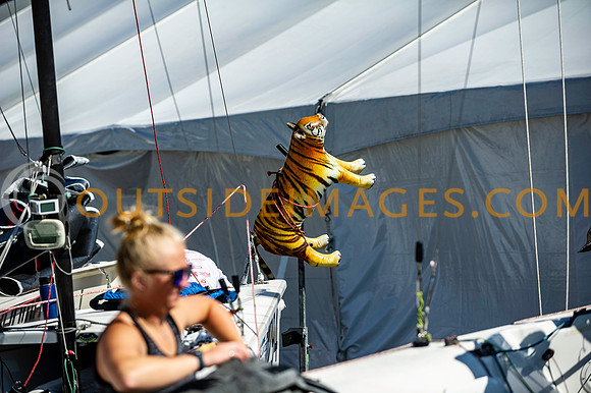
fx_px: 2215
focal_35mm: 135
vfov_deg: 10.1
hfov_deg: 15.2
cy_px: 196
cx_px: 296
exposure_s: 1/4000
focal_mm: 135
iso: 320
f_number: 4
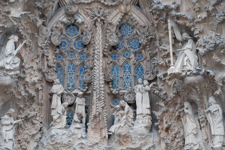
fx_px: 493
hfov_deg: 25.7
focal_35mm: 79
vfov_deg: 17.2
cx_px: 112
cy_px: 75
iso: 3200
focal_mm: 79
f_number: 6.3
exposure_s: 1/640
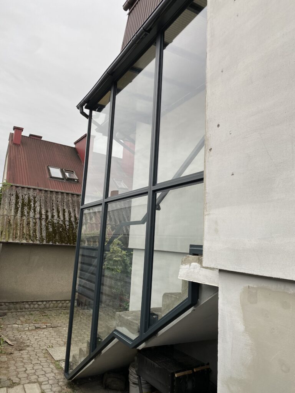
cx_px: 148
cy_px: 196
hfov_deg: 53.1
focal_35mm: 26
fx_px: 295
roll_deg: -4.0
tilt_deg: +10.2
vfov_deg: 67.3
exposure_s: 1/121
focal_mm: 4.25
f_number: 1.8
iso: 50
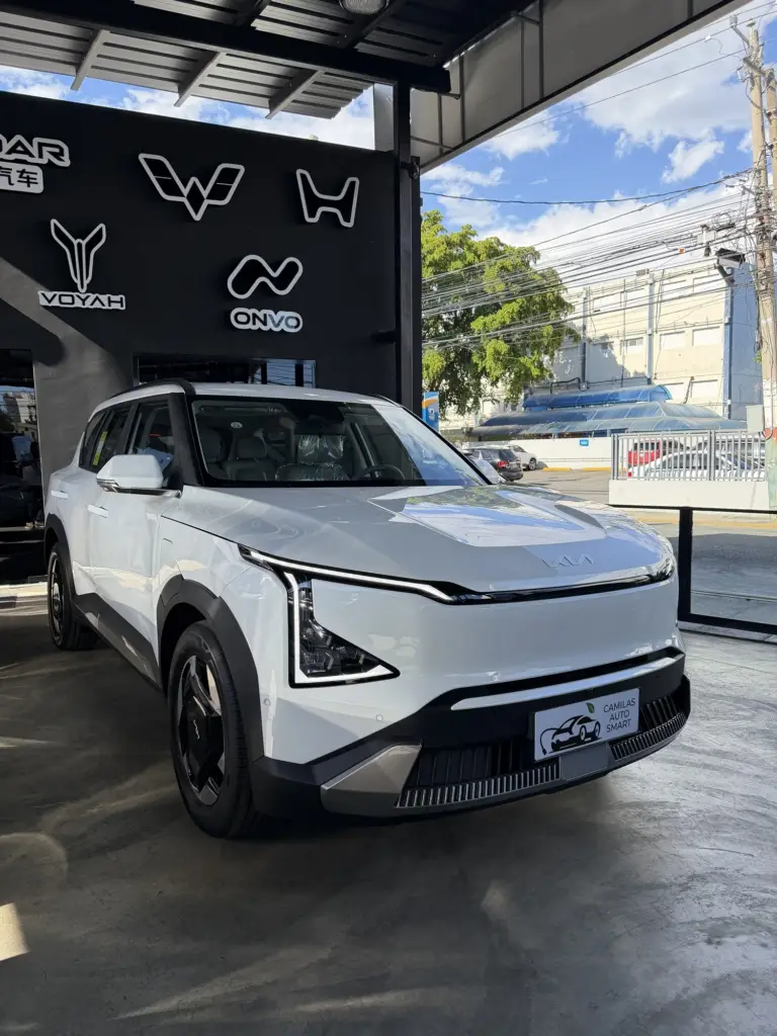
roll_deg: +0.3
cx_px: 388
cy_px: 518
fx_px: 718
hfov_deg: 56.8
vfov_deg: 71.6
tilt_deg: -6.4
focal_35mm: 24
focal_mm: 6.76
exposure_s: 1/1901
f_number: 1.78
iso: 100
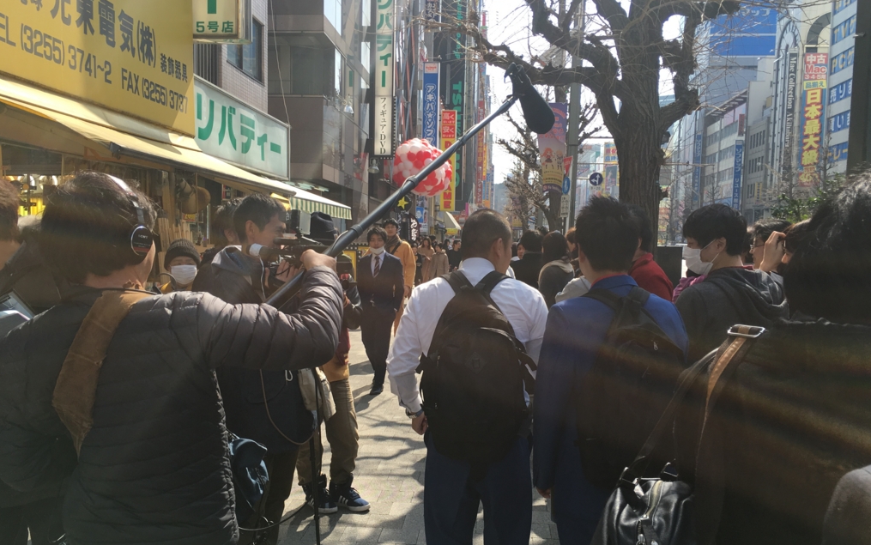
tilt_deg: -4.0
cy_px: 314
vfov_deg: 40.5
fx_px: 736
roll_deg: -2.0
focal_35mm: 31
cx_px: 439
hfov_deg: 61.2
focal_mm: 4.15
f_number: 2.2
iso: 25
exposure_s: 1/769
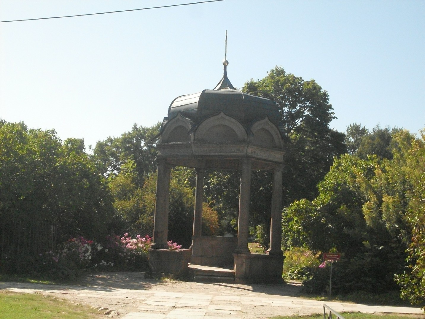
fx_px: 872
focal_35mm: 71
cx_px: 212
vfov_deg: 20.7
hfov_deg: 27.4
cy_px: 160
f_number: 10.8
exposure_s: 1/500
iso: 400
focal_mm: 11.7
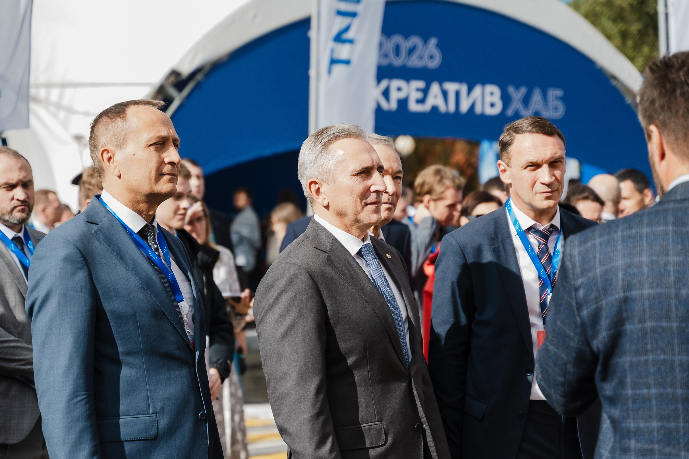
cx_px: 349
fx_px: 1565
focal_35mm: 82
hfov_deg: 24.8
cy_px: 243
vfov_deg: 16.7
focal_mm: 71
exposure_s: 1/8000
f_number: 3.2
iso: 1000
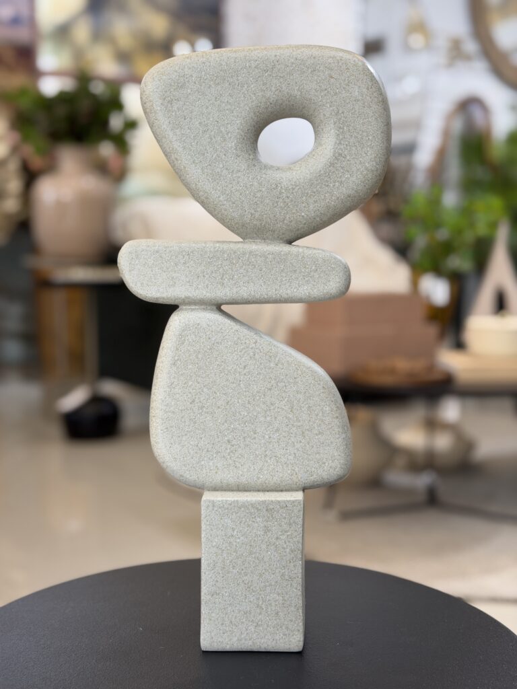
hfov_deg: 30.3
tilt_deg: -6.9
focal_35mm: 48
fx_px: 956
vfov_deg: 39.7
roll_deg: -0.8
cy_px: 344
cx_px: 258
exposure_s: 1/60
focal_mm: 6.76
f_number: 1.78
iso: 80
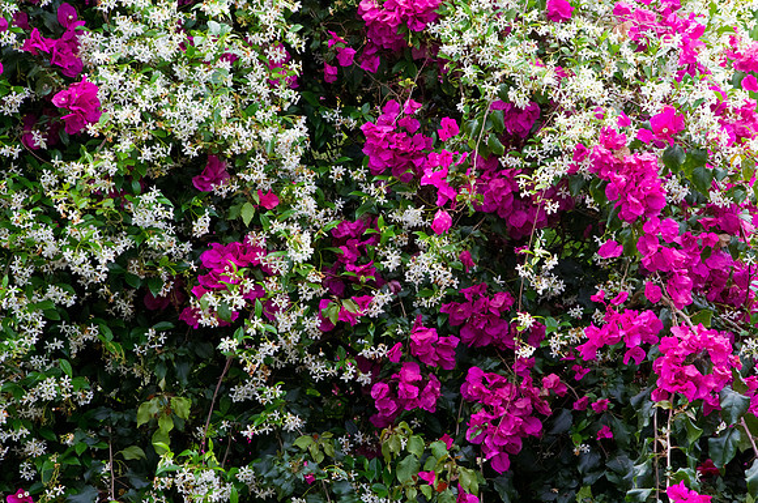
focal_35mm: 202
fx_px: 4247
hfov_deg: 10.2
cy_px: 252
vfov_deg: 6.8
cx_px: 379
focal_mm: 135
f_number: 8
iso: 1000
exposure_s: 1/200
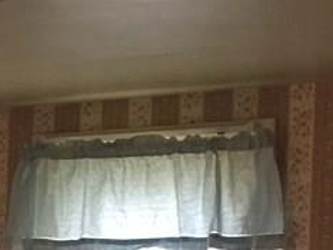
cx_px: -144
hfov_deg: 14.7
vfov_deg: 11.3
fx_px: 1212
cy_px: 363
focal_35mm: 126
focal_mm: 4.15
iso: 100
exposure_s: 1/30
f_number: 2.2
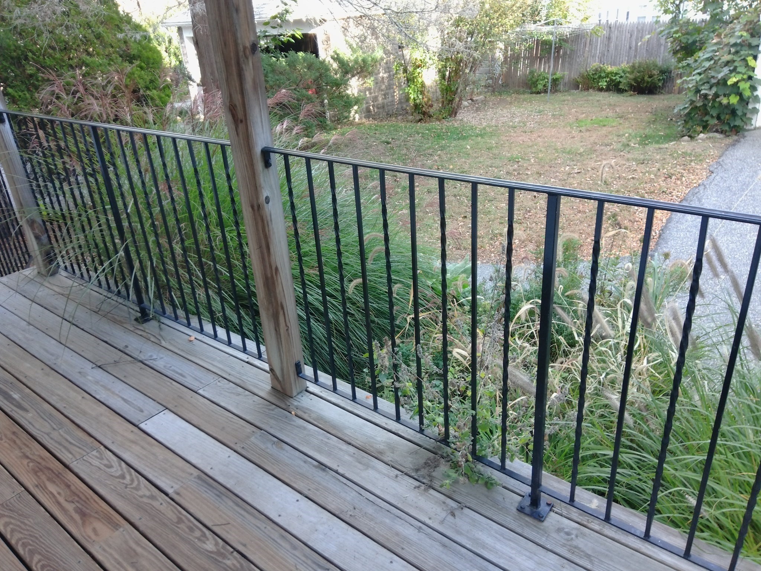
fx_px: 572
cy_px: 286
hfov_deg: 67.3
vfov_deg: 53.1
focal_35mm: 26
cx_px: 380
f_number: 2
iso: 160
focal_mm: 3
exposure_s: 1/50
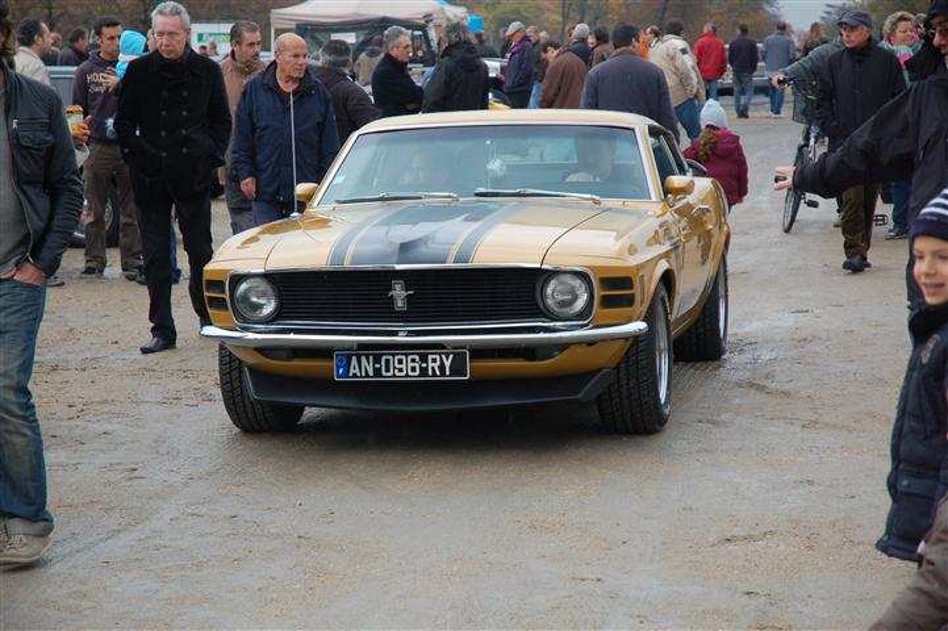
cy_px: 316
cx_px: 474
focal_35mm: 105
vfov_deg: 13.0
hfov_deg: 19.5
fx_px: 2764
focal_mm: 70
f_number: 4.5
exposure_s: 1/320
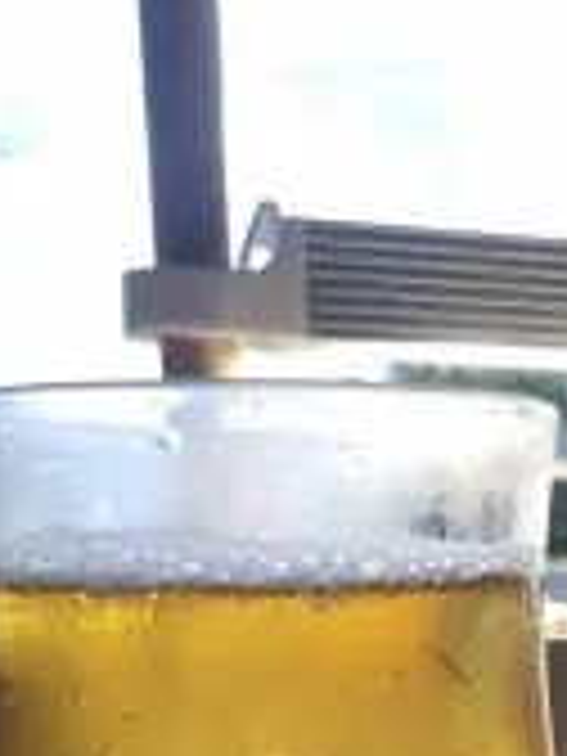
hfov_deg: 22.6
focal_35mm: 62
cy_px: 886
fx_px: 1354
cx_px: 580
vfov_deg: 27.7
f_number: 1.8
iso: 50
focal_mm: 5.4
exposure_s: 1/126
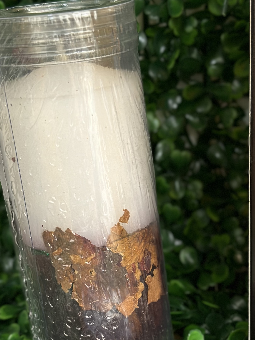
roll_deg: +0.9
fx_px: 874
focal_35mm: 89
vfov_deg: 21.9
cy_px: 231
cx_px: 197
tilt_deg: -21.9
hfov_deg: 16.5
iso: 200
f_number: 1.78
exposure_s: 1/50
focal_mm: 6.86
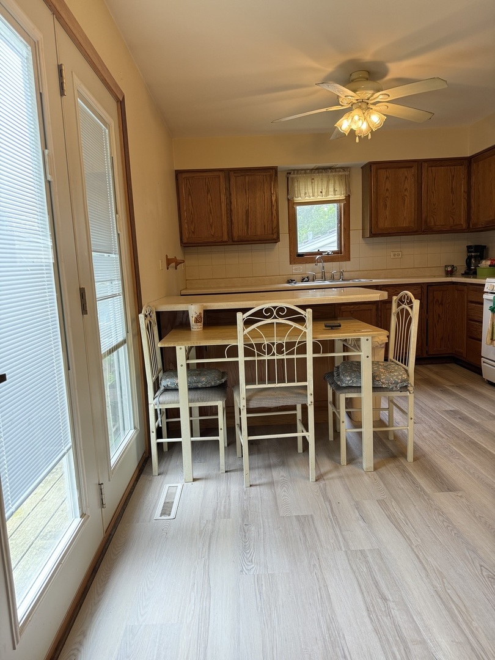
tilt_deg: -8.0
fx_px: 458
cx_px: 248
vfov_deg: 71.6
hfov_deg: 56.8
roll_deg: +2.2
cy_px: 330
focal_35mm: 24
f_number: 1.78
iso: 200
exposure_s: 1/60
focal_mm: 6.76
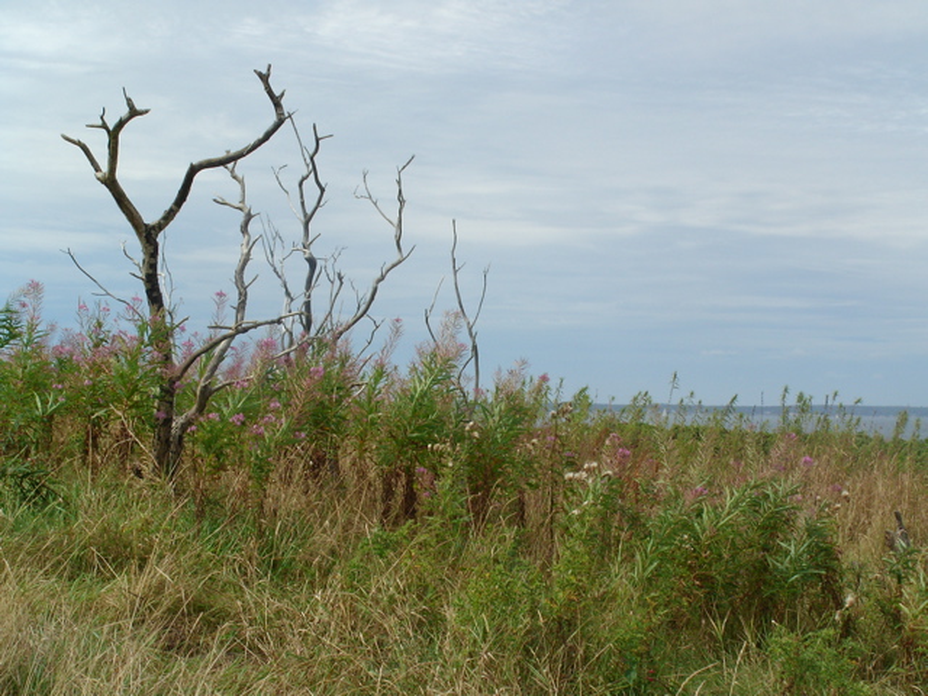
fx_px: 1769
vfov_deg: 22.3
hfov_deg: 29.4
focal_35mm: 66
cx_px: 464
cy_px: 348
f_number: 7
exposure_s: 1/350
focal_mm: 10.2
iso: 50
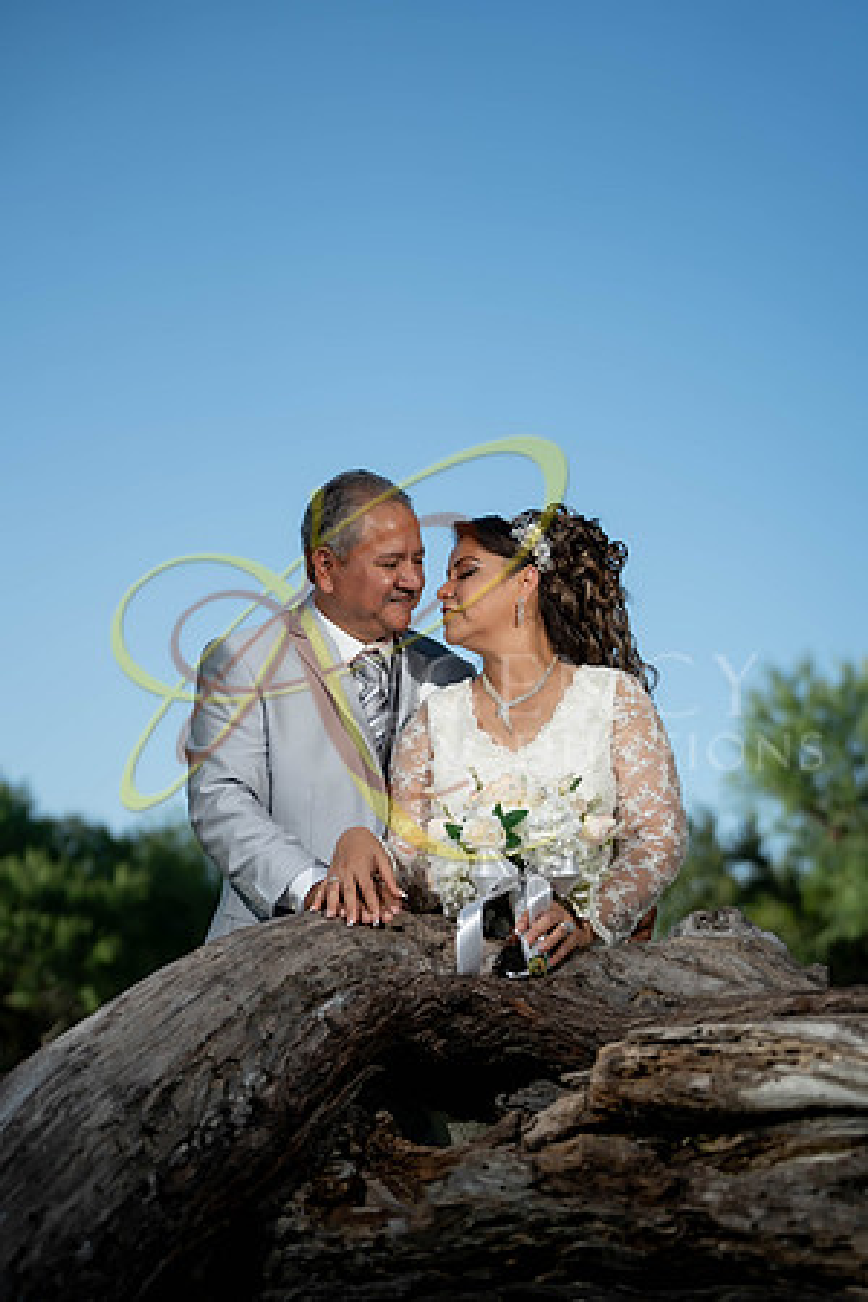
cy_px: 651
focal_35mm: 62
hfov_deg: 21.9
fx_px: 2242
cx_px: 434
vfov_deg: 32.4
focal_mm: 62
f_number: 2.5
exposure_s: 1/2500
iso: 160
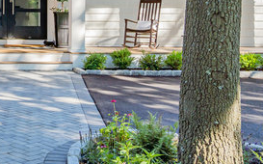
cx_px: -64
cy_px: 15
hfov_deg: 25.6
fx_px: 508
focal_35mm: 71
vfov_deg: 18.0
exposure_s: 1/50
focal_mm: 19
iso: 100
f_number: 8
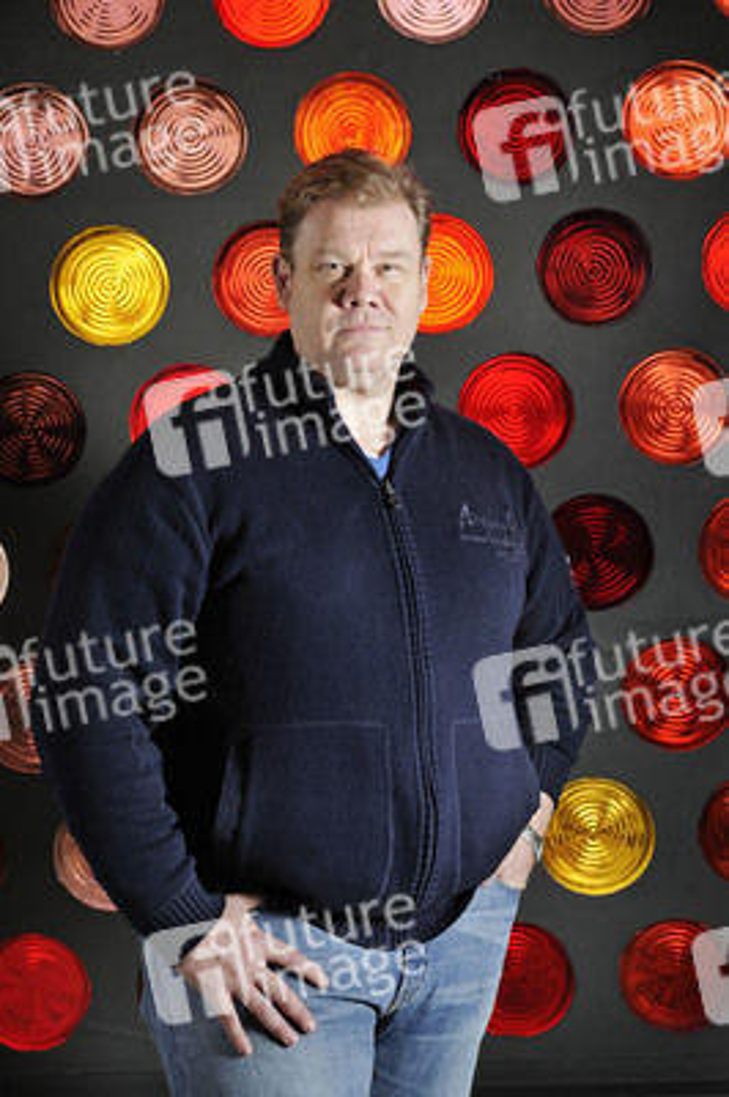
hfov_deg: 19.4
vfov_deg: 28.9
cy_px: 548
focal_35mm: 70
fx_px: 2130
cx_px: 364
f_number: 5
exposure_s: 1/100
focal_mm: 70
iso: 400
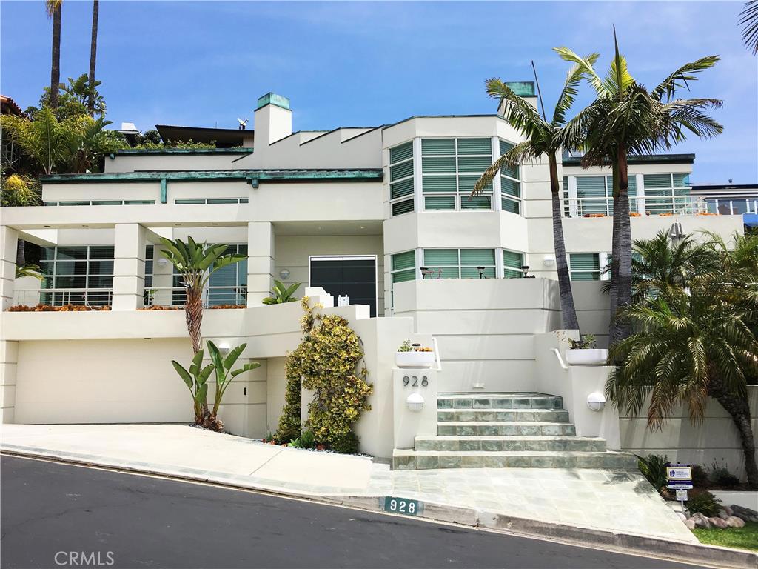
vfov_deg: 48.2
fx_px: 635
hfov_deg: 61.7
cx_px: 379
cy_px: 284
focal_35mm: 29
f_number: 2.2
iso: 25
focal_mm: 4.15
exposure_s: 1/2137
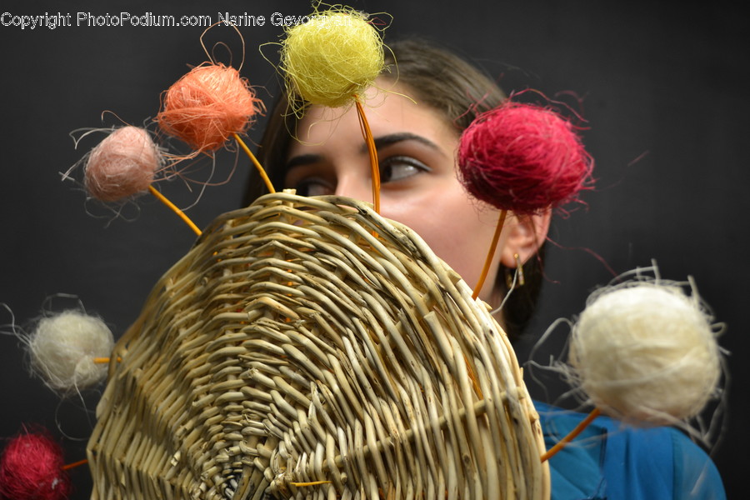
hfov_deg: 45.0
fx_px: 906
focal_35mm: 44
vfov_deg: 30.8
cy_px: 250
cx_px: 375
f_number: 4.5
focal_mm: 29
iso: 400
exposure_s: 1/50
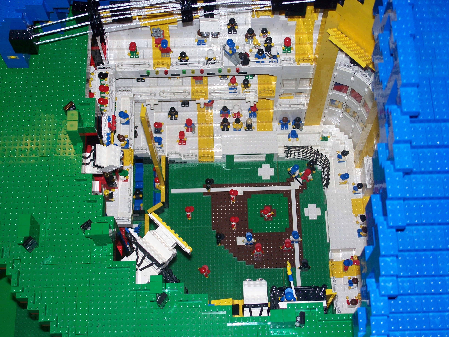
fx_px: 765
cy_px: 168
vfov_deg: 24.8
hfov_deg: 32.7
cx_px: 224
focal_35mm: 59
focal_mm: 12.6
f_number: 3.2
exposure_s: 1/100
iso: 125
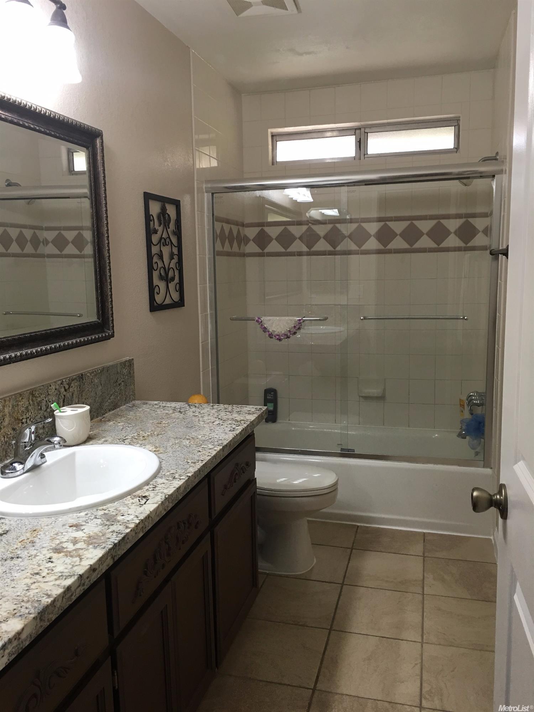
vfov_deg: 61.7
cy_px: 356
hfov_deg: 48.2
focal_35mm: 29
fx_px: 596
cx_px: 267
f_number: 2.2
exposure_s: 1/30
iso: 40
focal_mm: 4.15
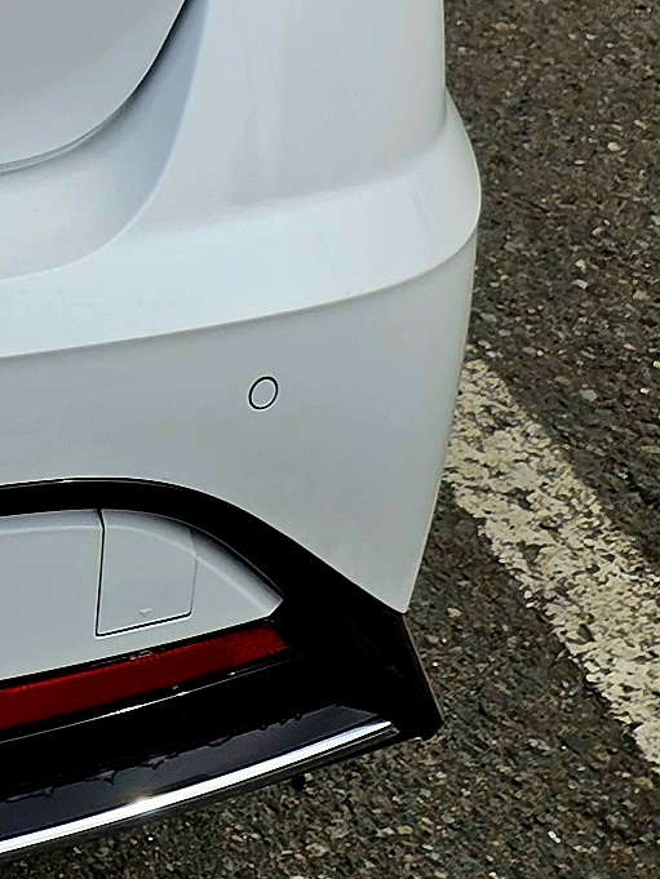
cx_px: -956
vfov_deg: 13.2
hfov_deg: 9.7
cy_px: -716
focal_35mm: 135
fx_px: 3431
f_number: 1.7
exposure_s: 1/10000
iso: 80
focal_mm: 6.25
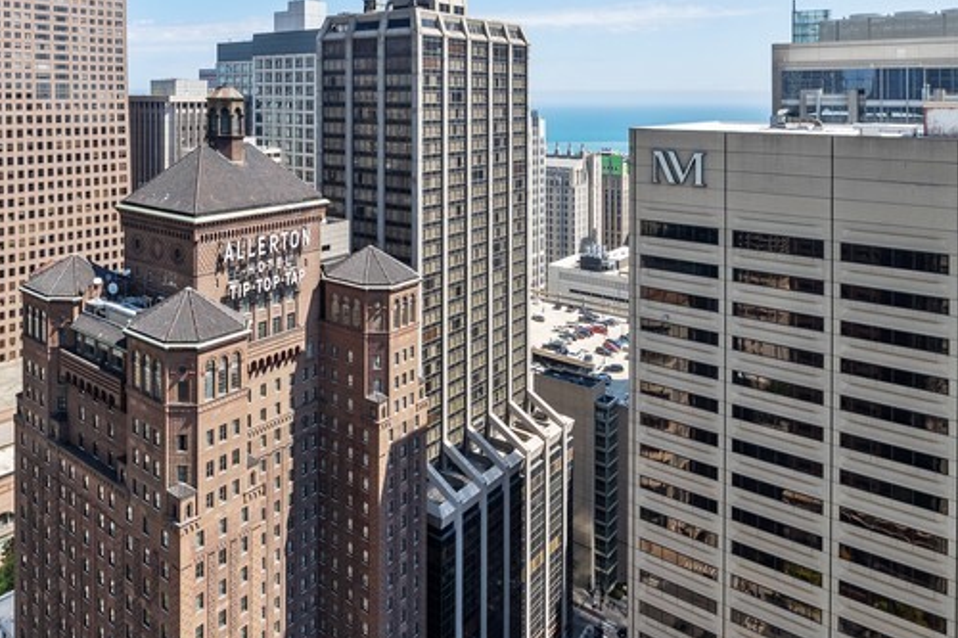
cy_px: 161
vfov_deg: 46.2
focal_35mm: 27
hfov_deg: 63.5
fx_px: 718
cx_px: 241
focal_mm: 15
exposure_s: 1/500
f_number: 8
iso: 200
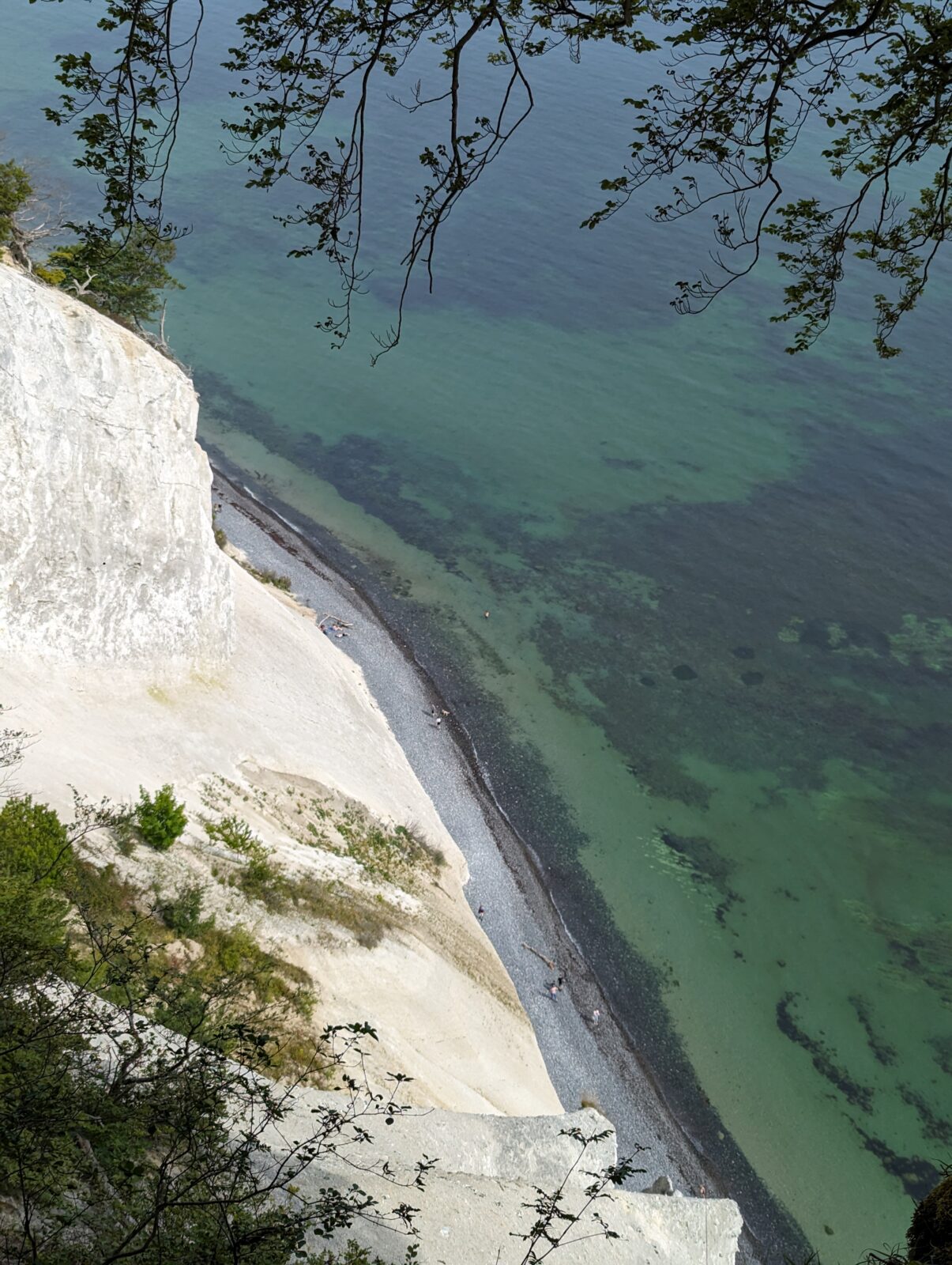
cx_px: 476
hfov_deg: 30.3
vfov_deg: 39.6
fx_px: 1755
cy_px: 632
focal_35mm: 48
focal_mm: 6.81
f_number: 1.85
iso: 45
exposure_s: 1/1767
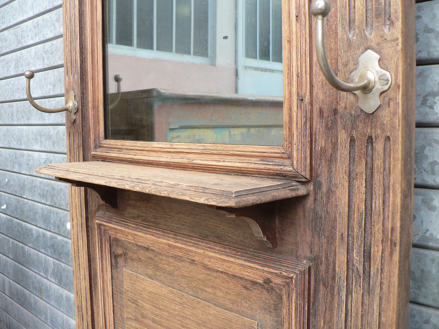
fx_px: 457
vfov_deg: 39.7
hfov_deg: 51.4
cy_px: 164
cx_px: 220
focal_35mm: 36
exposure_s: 1/60
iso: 80
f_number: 2.8
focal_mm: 6
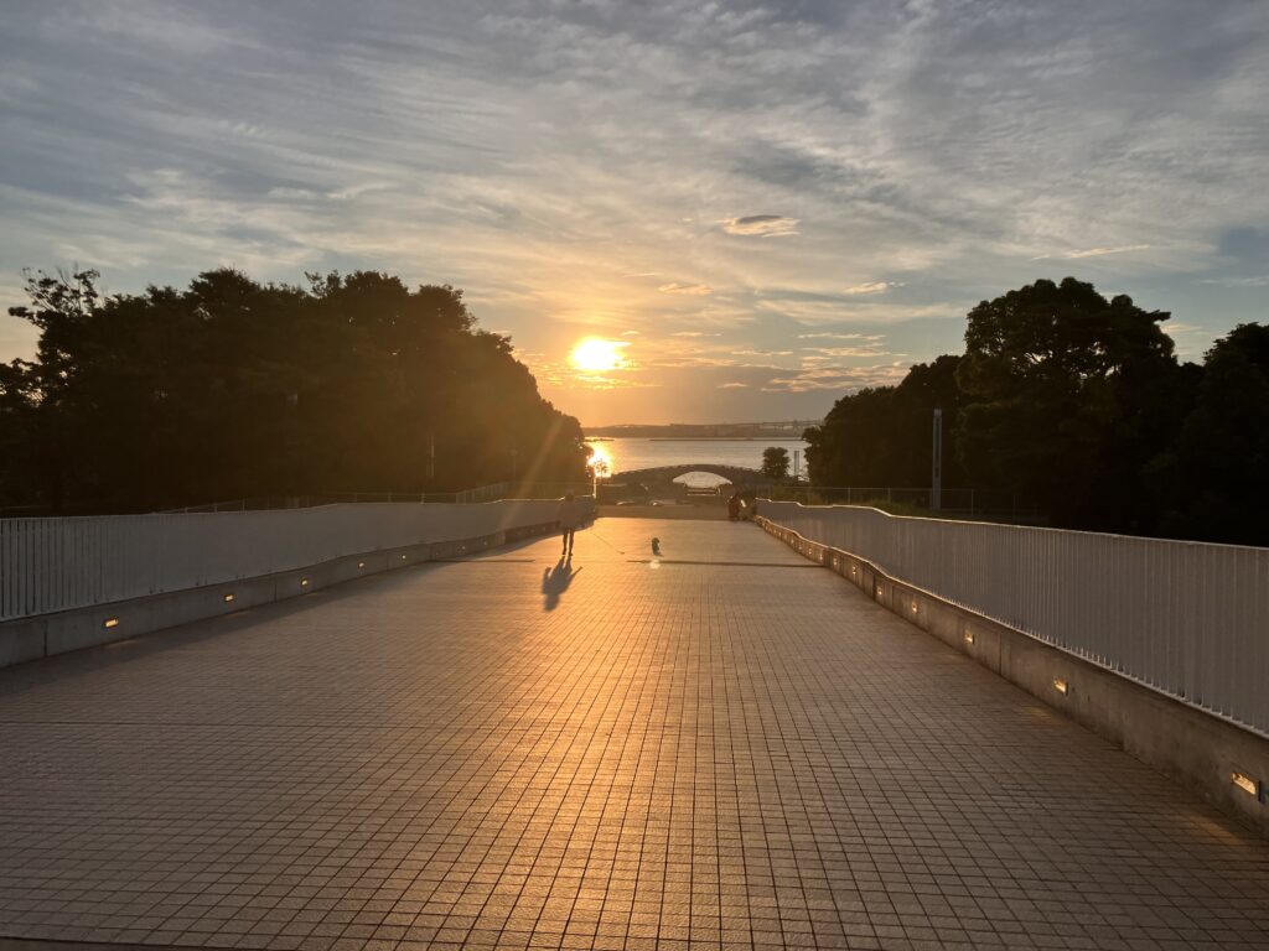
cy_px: 476
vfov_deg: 49.7
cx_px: 634
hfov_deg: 63.4
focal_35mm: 28
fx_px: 1026
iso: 32
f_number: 1.8
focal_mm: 3.99
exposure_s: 1/3247
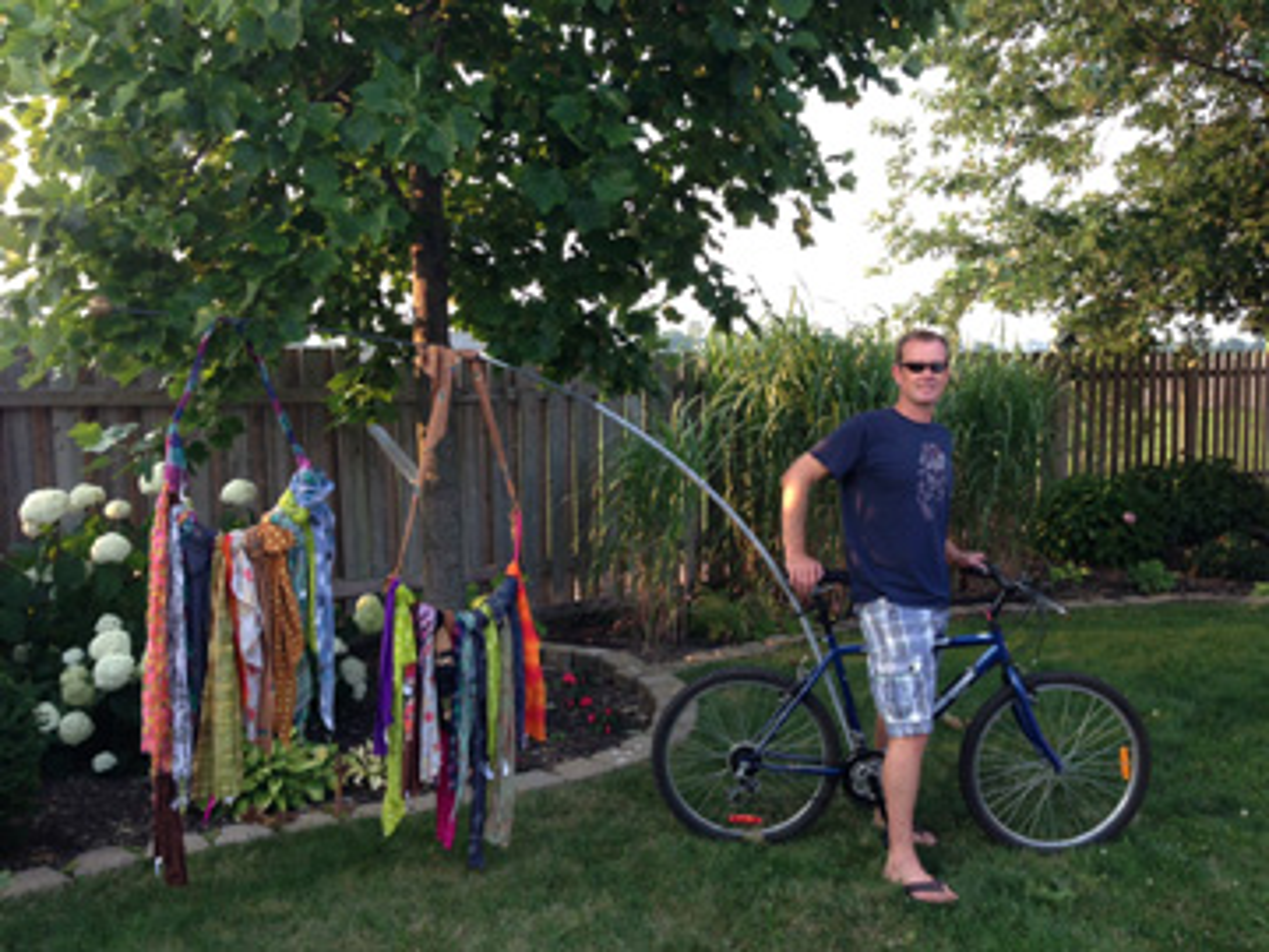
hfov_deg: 55.4
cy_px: 476
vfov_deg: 42.9
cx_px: 634
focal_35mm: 33
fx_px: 1210
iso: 64
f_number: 2.4
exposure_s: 1/120
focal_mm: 4.12
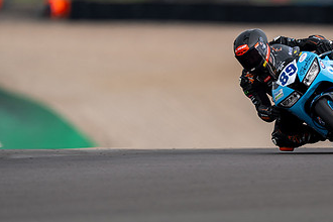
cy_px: 124
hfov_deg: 1.7
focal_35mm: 1186
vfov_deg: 1.2
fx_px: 10970
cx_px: 280
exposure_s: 1/500
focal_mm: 600
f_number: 4
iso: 125
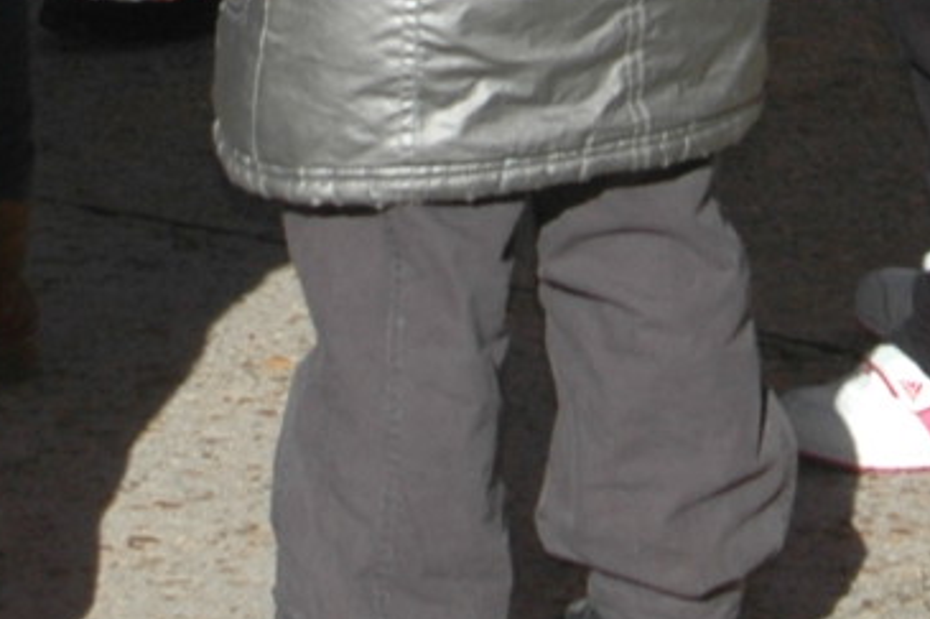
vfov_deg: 4.2
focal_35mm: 322
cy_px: -955
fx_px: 8316
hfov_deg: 6.4
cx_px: 329
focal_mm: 35
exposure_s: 1/500
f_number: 8
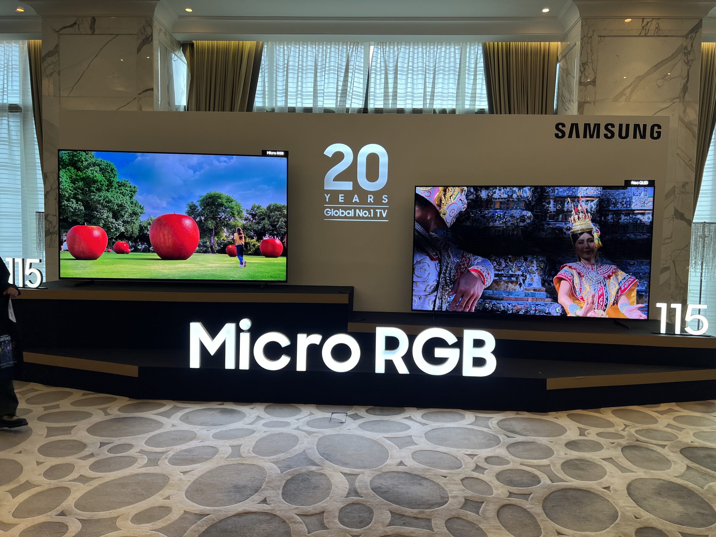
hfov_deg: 67.3
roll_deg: -0.9
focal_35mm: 26
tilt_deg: -2.9
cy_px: 268
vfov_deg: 53.1
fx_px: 538
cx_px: 358
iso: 64
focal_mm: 5.7
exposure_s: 1/120
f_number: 1.5
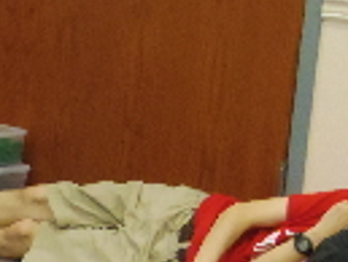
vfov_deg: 8.8
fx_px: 1680
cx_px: -194
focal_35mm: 167
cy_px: 343
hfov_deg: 11.3
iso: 1600
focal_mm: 6.5
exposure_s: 1/60
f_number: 6.3
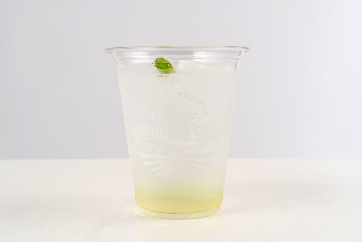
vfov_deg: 23.8
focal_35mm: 57
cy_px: 121
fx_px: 573
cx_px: 181
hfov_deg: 35.0
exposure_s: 1/125
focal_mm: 57
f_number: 16
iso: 100
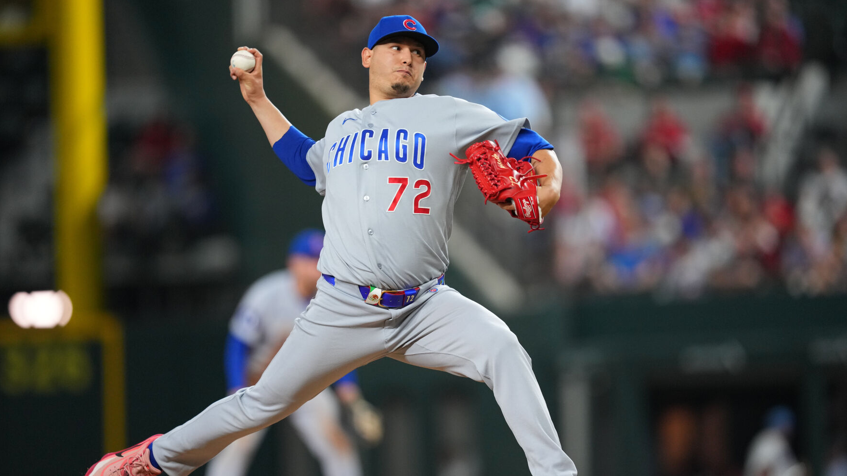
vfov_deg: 2.9
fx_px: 9432
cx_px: 423
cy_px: 270
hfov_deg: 5.1
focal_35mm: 420
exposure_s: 1/2000
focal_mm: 400
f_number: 2.8
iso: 2500
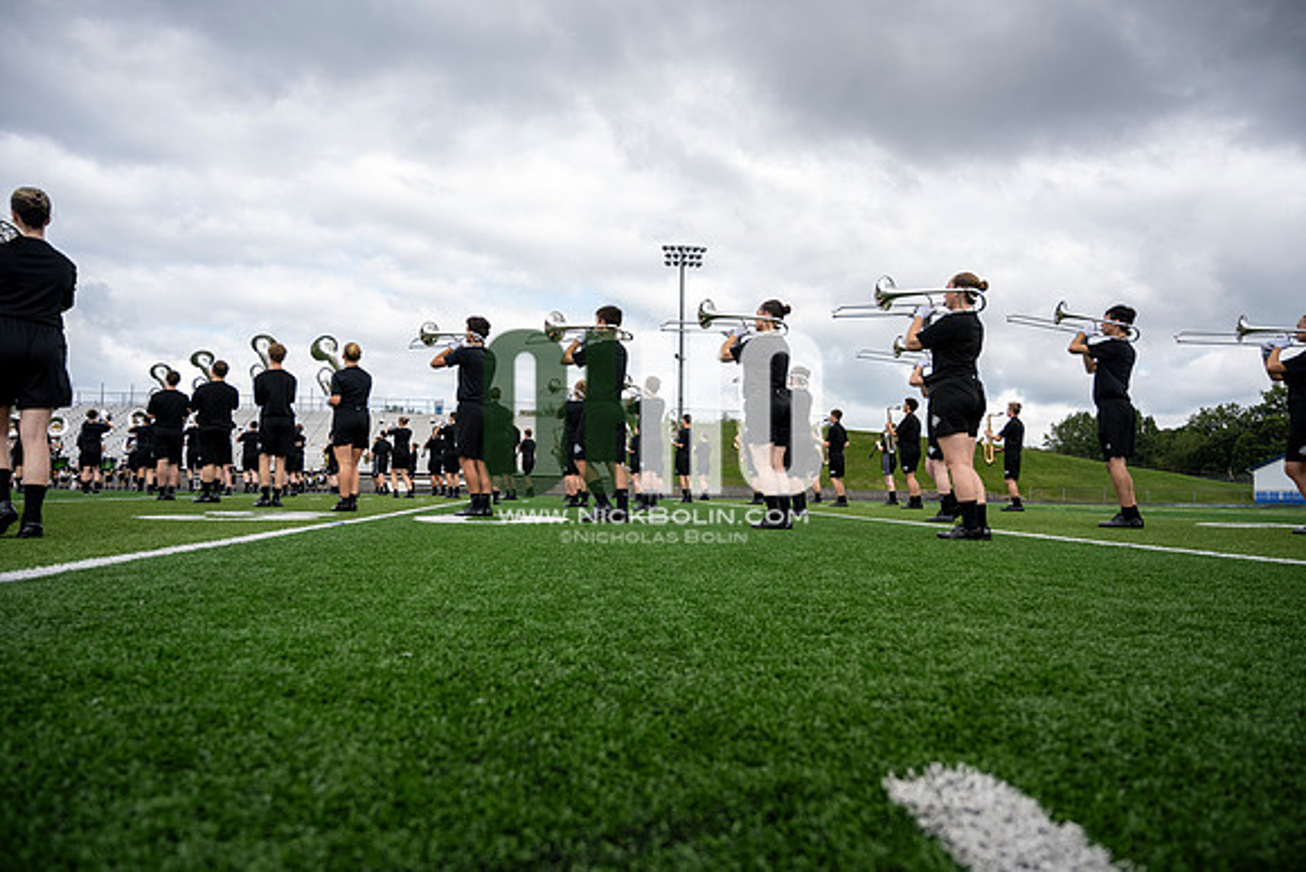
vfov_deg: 53.2
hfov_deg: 73.7
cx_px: 653
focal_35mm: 24
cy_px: 436
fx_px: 871
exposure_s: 1/800
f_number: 4
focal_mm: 24
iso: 250
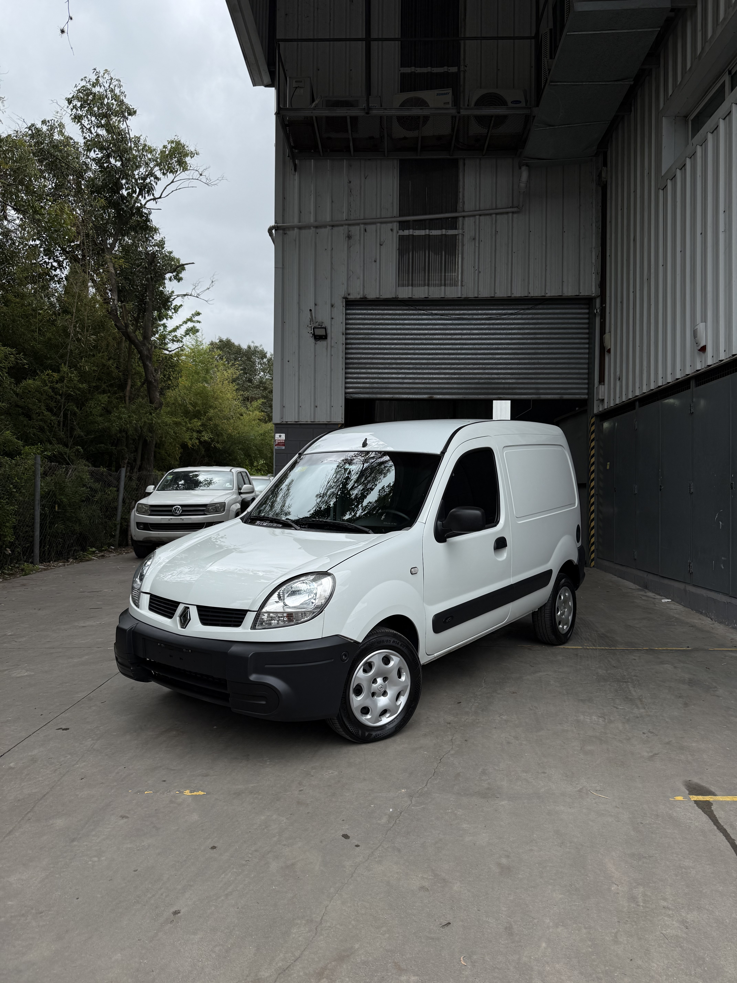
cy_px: 492
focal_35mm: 24
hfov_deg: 56.8
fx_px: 681
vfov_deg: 71.6
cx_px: 368
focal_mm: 6.76
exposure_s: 1/2907
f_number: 1.78
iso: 80
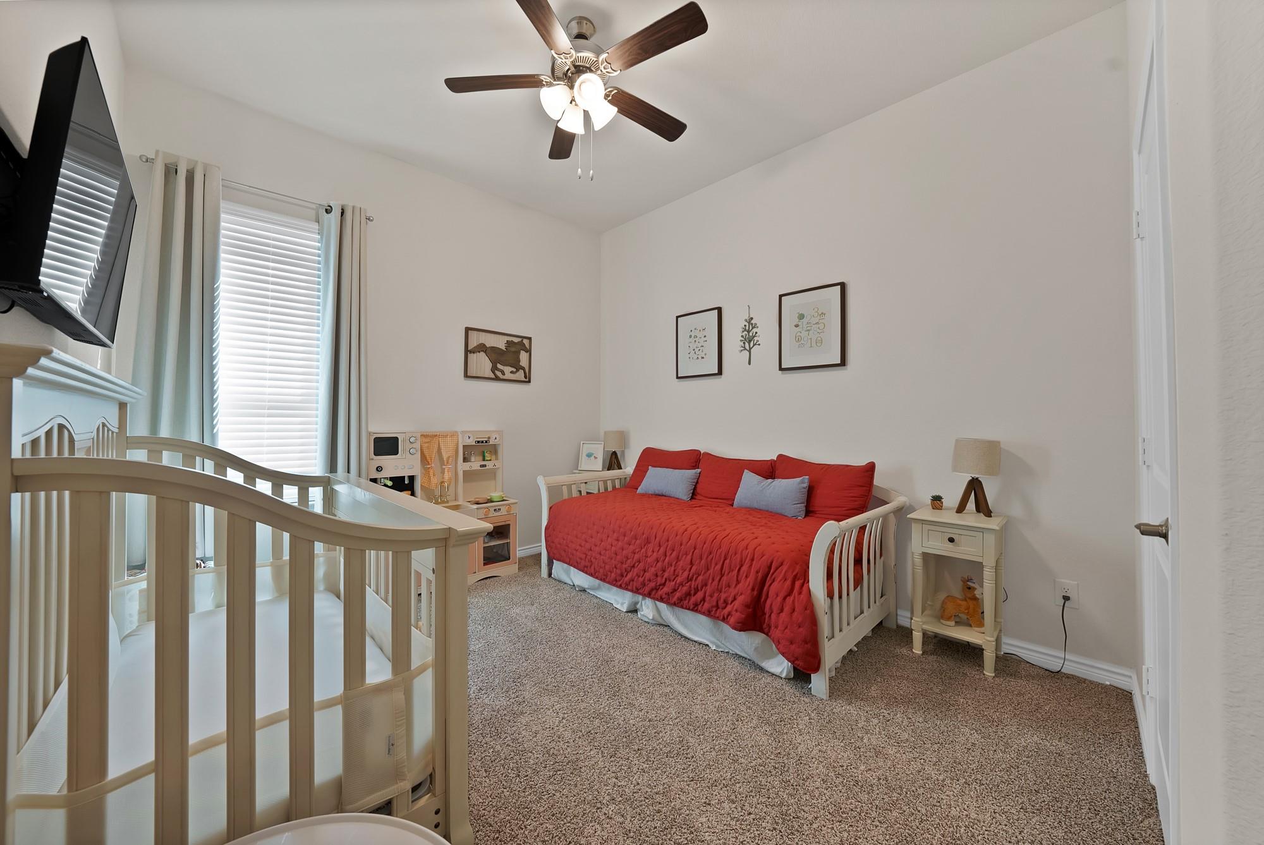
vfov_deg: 90.1
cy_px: 422
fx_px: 422
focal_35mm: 12
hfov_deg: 112.6
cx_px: 632
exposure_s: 1/5
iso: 640
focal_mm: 12
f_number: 8
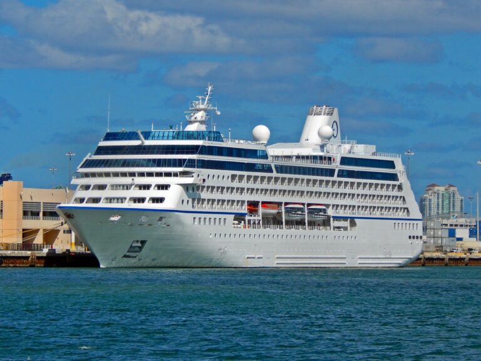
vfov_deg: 7.1
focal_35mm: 209
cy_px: 180
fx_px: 2904
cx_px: 240
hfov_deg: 9.5
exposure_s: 1/500
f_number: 10.9
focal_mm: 37.1
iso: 125
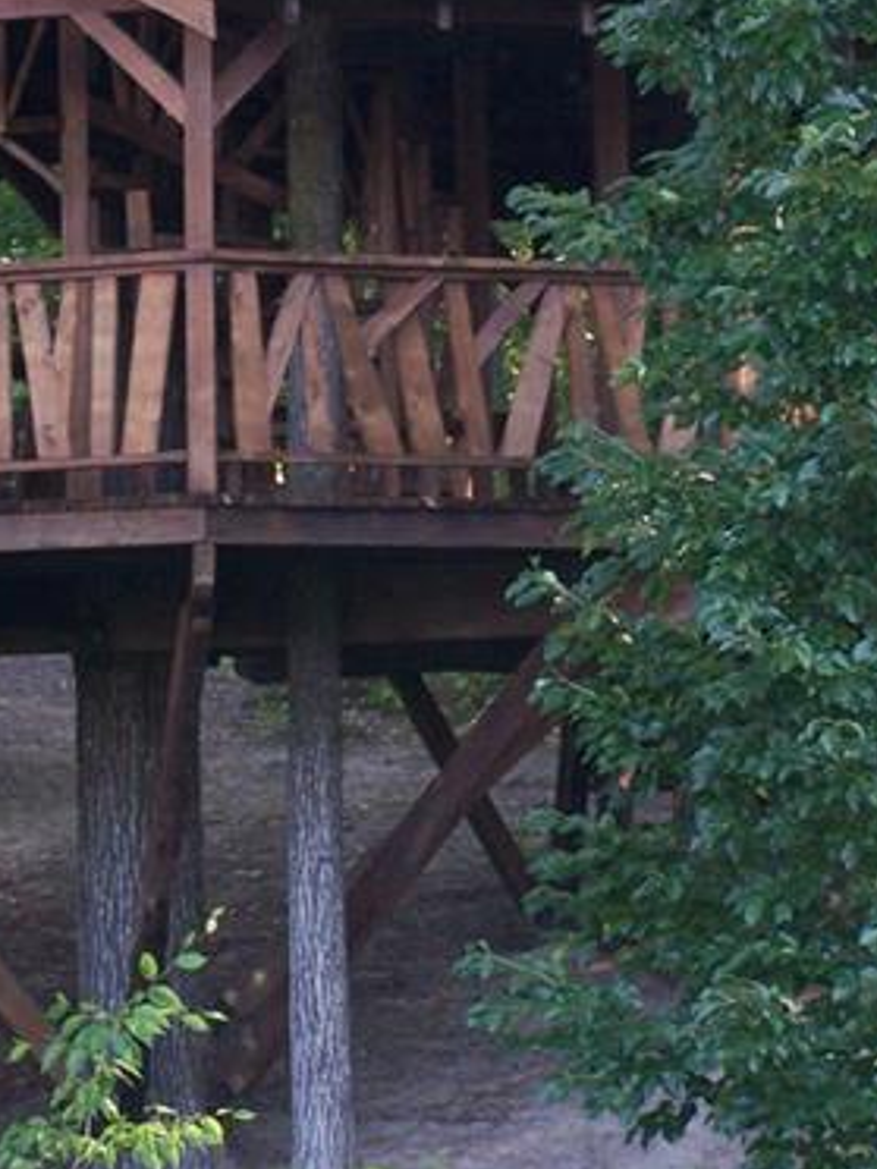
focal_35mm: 217
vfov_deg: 9.1
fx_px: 7330
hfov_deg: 6.8
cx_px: 68
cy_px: 119
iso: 160
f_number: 3.2
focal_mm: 17.5
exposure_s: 1/100
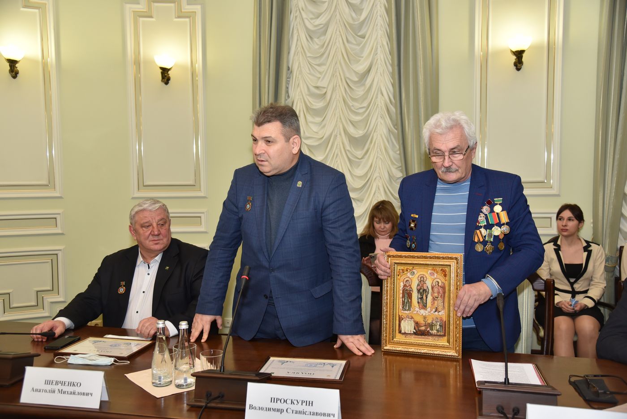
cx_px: 314
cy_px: 210
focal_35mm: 34
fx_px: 592
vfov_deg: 38.9
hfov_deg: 55.8
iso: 800
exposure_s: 1/200
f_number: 4
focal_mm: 34
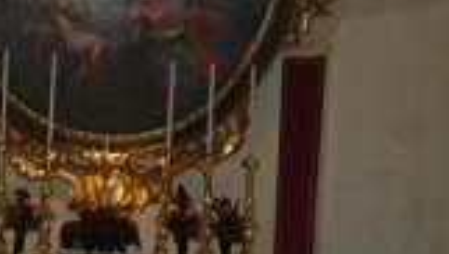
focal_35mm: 140
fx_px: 1669
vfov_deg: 8.2
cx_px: 73
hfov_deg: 15.2
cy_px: 560
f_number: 4
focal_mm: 18
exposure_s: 1/60
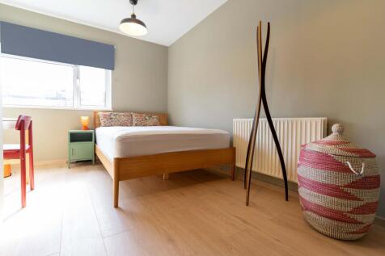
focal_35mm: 17
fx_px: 182
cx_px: 192
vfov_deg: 70.4
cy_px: 128
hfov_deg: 93.3
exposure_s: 1/30
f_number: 7.1
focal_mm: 17
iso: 500
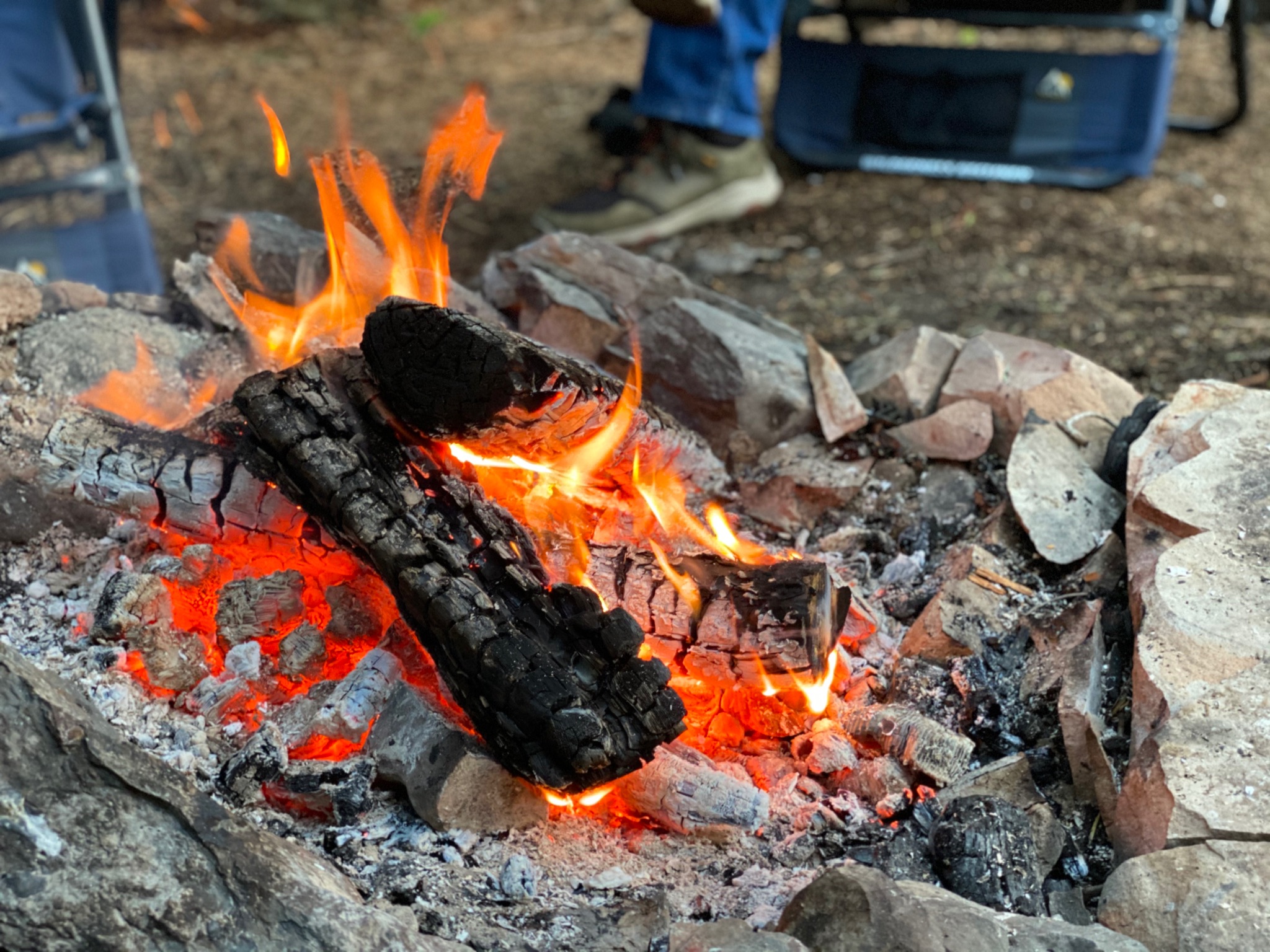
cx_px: 635
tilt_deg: -21.3
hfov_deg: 36.8
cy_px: 476
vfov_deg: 28.0
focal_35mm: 52
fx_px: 1908
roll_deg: -2.8
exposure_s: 1/40
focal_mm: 6
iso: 320
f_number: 2
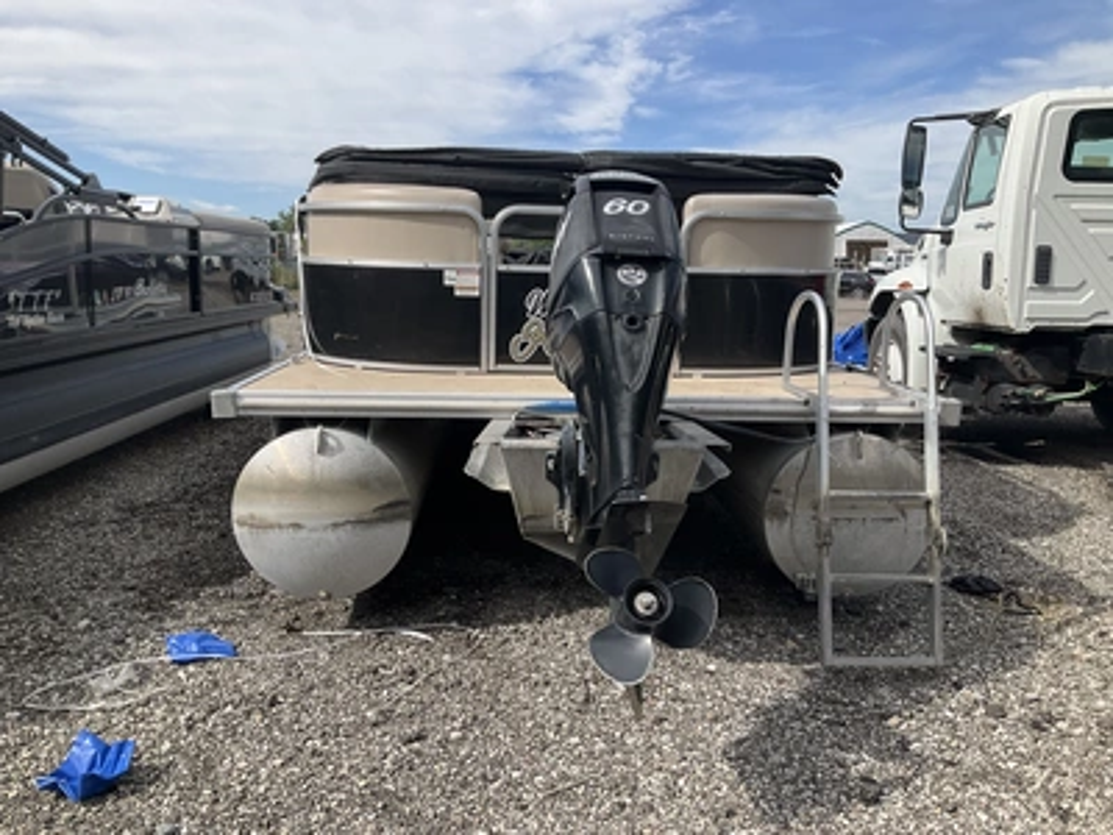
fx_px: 932
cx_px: 556
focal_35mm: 29
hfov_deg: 61.7
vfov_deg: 48.2
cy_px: 418
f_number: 1.8
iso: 25
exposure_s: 1/1451
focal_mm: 3
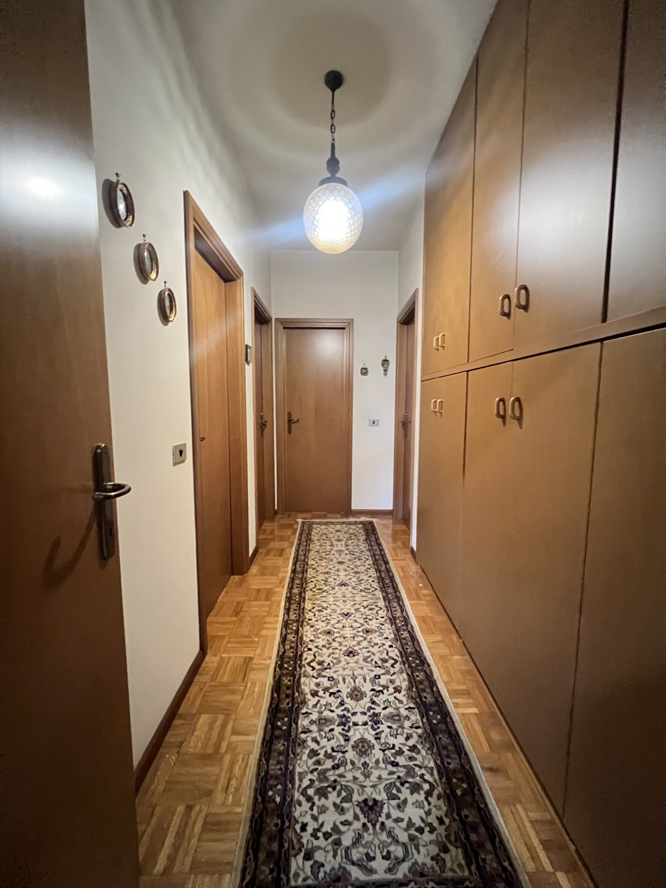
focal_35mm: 13
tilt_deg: -4.9
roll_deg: -0.7
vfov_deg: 106.2
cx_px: 333
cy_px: 444
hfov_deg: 89.9
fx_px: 333
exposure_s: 1/25
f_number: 1.8
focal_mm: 1.57
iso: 1600
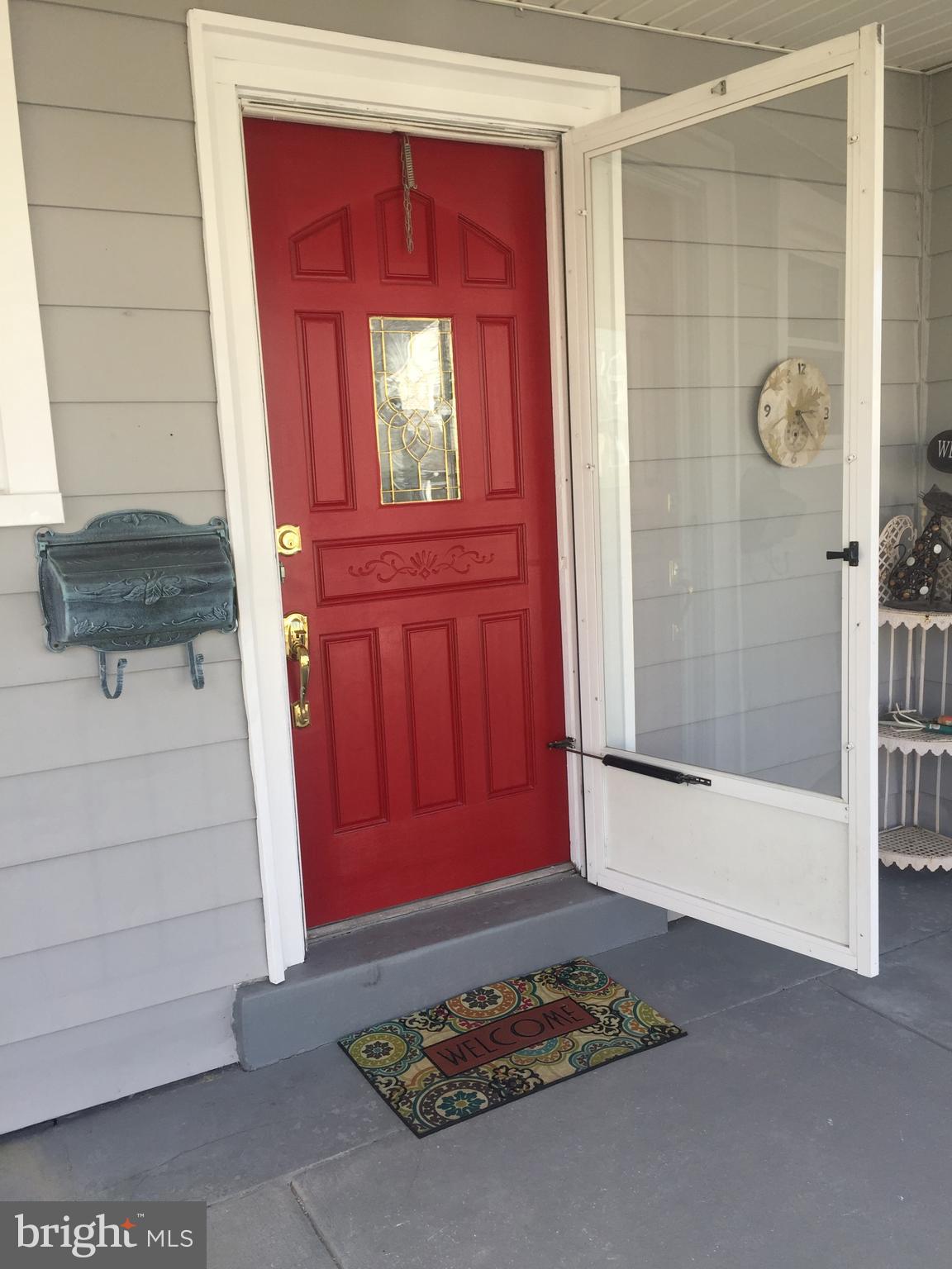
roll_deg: +3.8
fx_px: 1063
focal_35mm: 29
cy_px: 634
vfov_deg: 61.7
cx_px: 476
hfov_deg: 48.2
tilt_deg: -8.6
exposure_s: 1/356
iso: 32
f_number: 2.2
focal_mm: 4.15
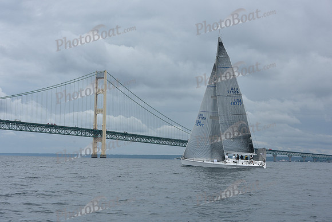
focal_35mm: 70
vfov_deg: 19.5
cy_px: 111
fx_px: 646
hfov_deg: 28.8
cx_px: 166
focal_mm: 70
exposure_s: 1/800
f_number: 9
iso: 250
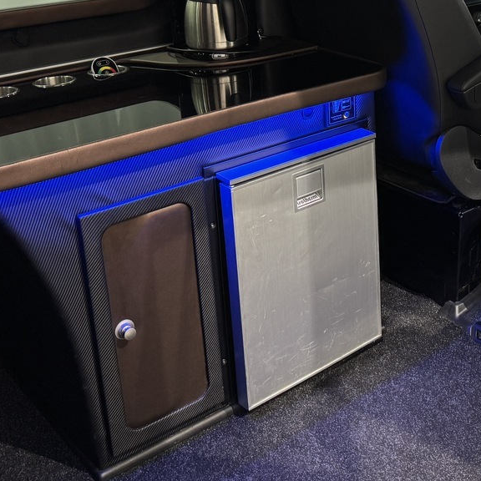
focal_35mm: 53
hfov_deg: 30.9
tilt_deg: -17.1
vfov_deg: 31.1
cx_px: 424
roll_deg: +1.1
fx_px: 833
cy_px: 70
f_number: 1.78
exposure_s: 1/50
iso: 125
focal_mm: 6.76
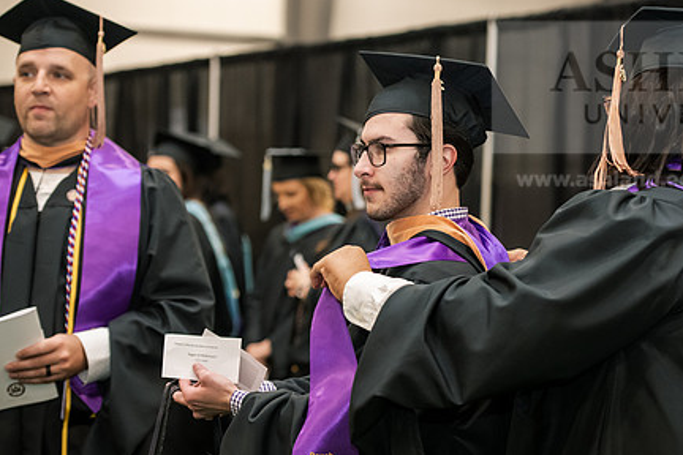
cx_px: 444
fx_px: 2087
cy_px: 212
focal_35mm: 110
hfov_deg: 18.5
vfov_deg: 12.5
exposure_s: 1/200
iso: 3200
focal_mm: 82
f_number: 3.5
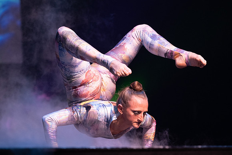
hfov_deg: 10.4
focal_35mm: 198
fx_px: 1276
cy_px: 100
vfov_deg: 6.9
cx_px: 110
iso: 2000
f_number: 2.8
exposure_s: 1/320
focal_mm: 145
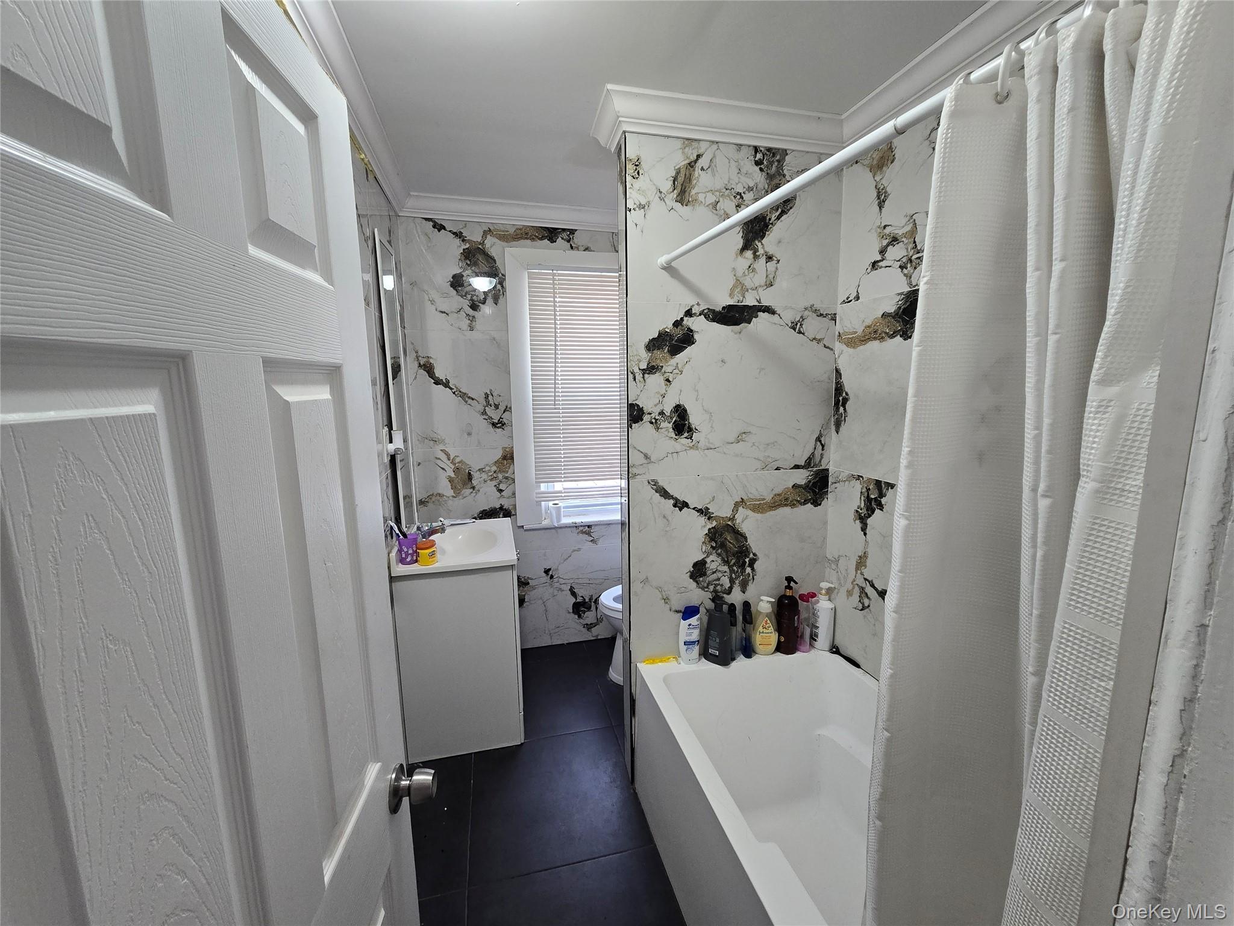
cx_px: 617
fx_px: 463
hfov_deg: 106.2
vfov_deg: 89.9
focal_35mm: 13
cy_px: 463
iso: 250
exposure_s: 1/60
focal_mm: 2.2
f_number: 2.2
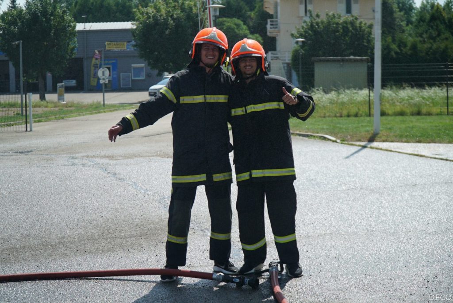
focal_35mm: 76
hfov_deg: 26.6
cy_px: 152
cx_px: 226
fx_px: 957
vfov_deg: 18.0
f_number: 4
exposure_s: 1/2000
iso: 200
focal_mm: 51
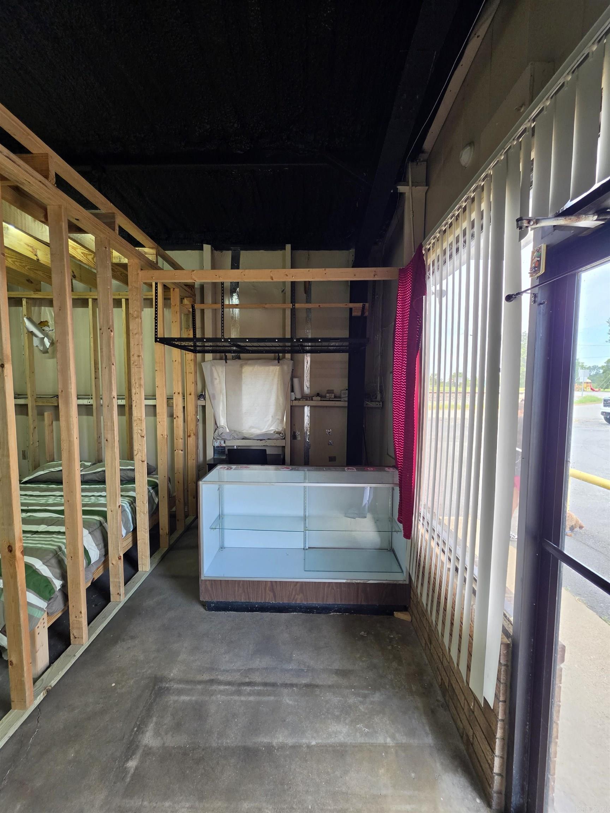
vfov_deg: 106.2
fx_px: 305
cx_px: 305
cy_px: 406
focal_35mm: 13
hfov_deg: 89.9
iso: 160
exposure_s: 1/120
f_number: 1.9
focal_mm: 2.2
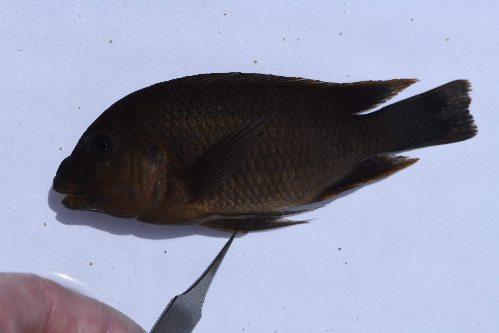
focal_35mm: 105
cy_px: 166
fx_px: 1455
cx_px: 250
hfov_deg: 19.5
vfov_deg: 13.0
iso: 100
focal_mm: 105
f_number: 11
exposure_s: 1/320
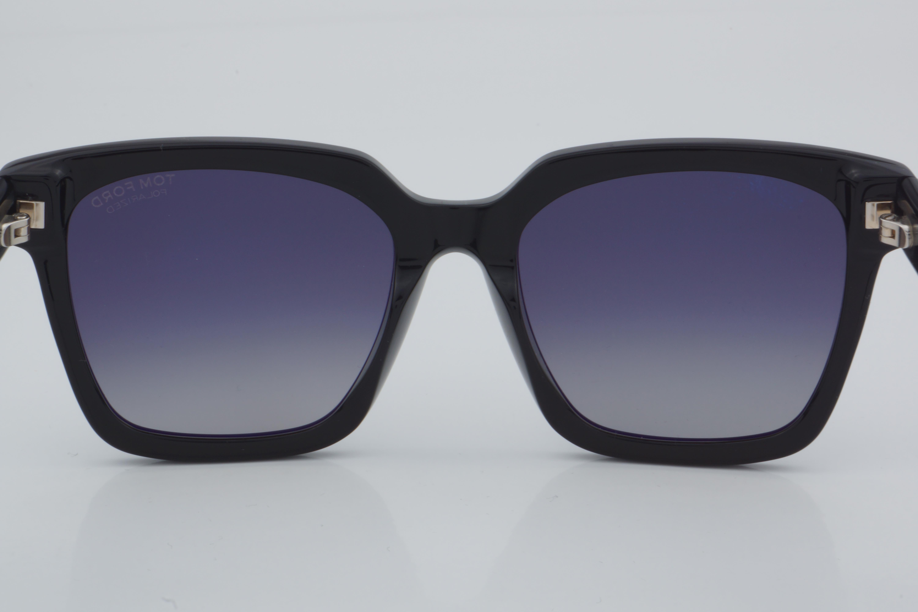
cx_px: 459
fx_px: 1912
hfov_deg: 27.0
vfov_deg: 18.2
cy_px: 306
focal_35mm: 75
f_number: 32
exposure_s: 1/4
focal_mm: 50
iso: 100
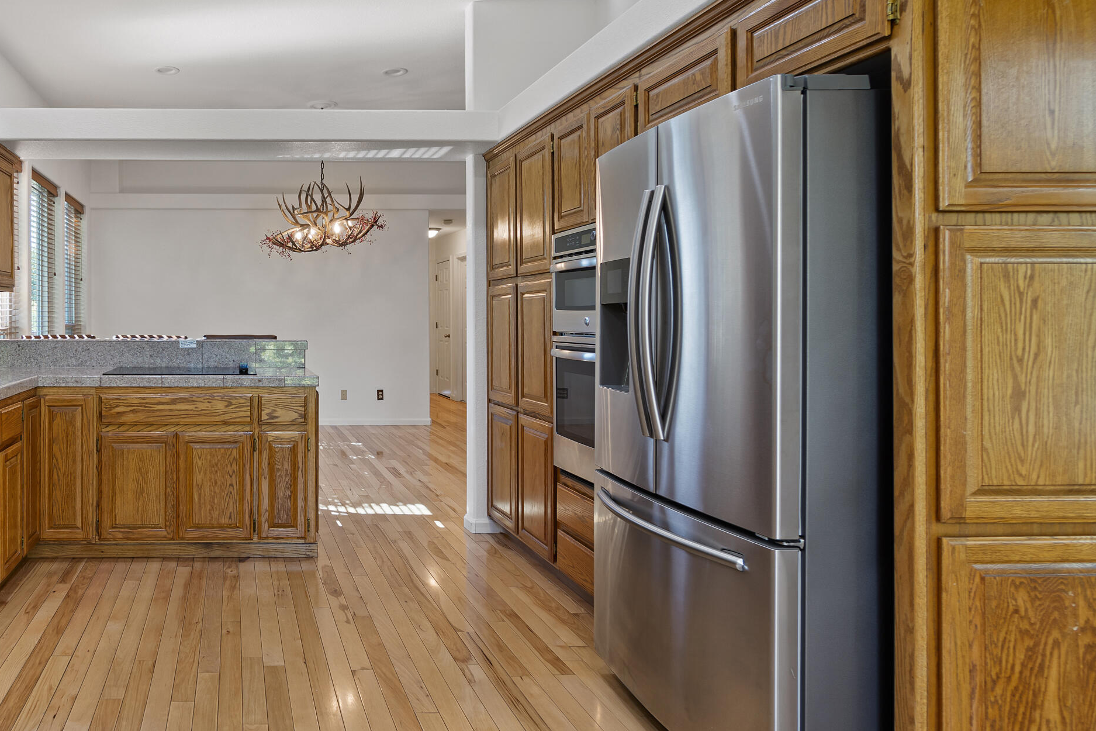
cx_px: 256
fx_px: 731
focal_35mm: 24
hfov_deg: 68.3
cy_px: 320
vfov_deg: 53.0
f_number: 5.6
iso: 100
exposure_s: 1/1.25
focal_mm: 10
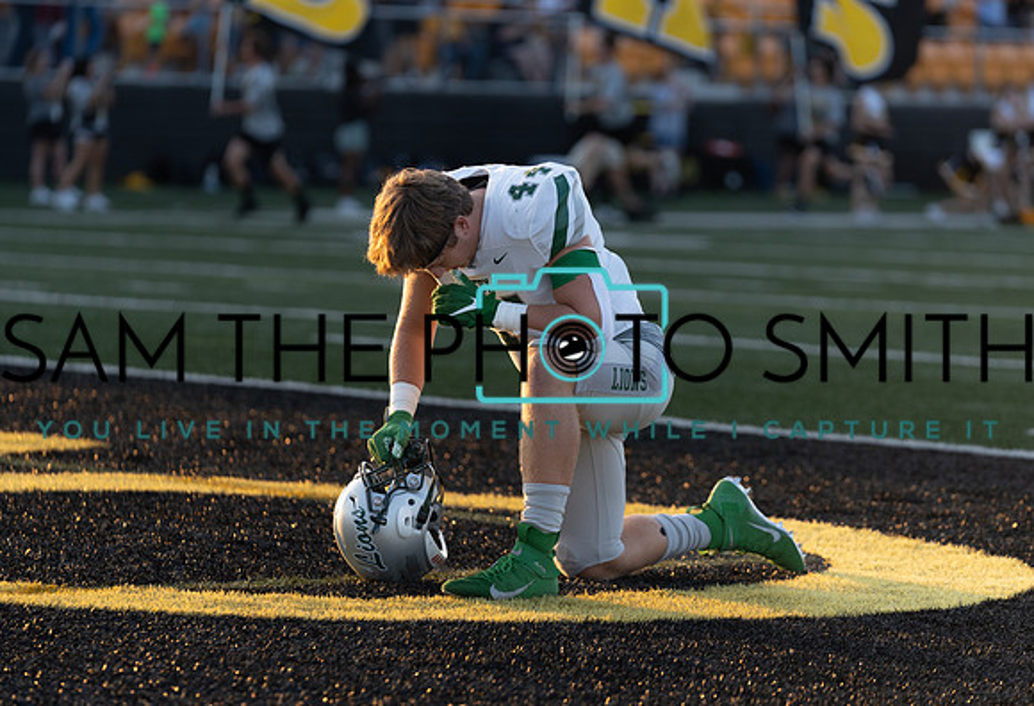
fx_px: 5866
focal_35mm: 203
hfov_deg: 10.1
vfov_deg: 6.9
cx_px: 504
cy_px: 353
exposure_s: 1/1000
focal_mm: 195
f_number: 3.5
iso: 500
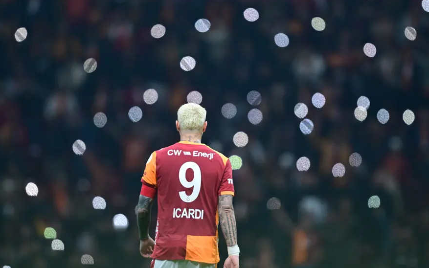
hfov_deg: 3.4
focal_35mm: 614
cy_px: 134
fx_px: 7178
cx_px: 215
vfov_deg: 2.1
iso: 3200
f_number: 2.8
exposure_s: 1/2500
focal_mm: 400
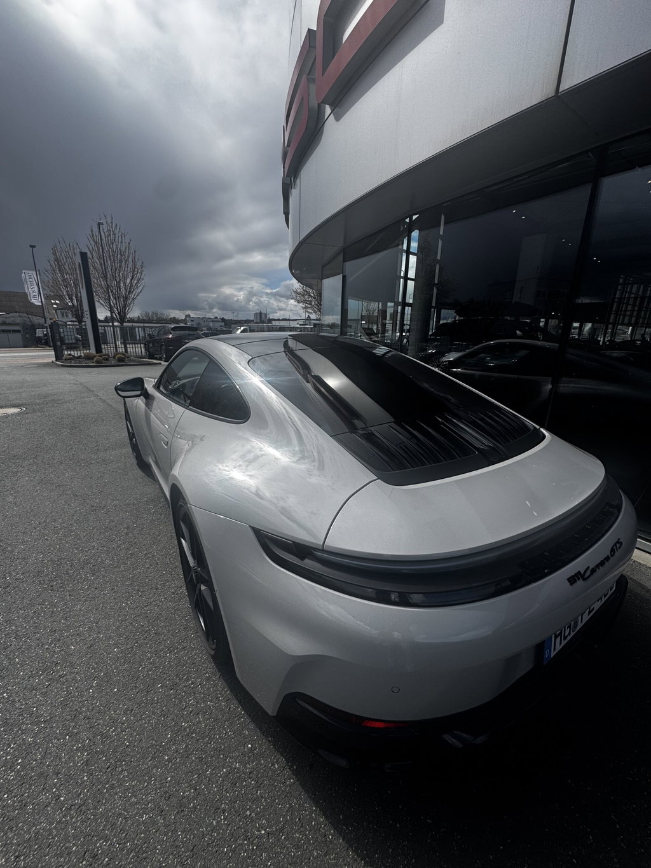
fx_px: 351
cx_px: 326
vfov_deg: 102.1
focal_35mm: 14
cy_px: 434
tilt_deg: -14.7
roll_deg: -2.0
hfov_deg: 85.7
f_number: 2.2
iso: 50
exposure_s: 1/2146
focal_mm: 2.22
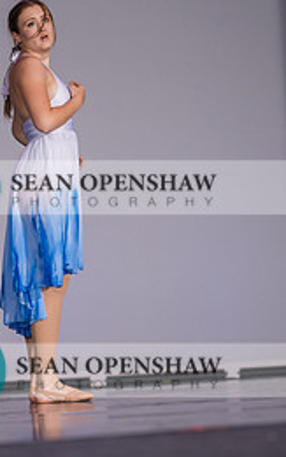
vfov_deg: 14.8
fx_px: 1755
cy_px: 267
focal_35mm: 141
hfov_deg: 9.3
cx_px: 65
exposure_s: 1/500
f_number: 2.8
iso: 400
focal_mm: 80
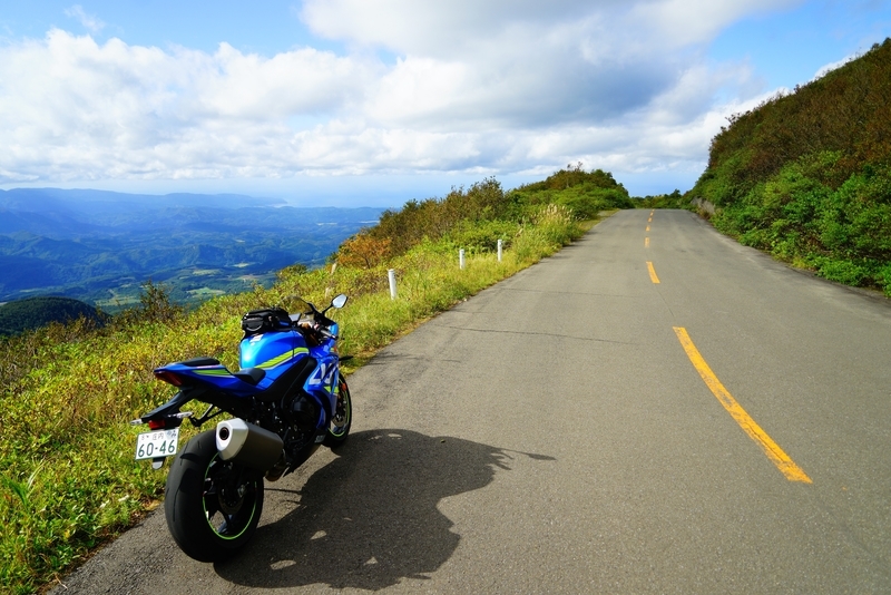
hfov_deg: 73.7
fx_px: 594
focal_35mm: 24
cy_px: 298
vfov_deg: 53.2
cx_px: 446
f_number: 4
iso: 160
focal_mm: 24
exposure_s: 1/1500
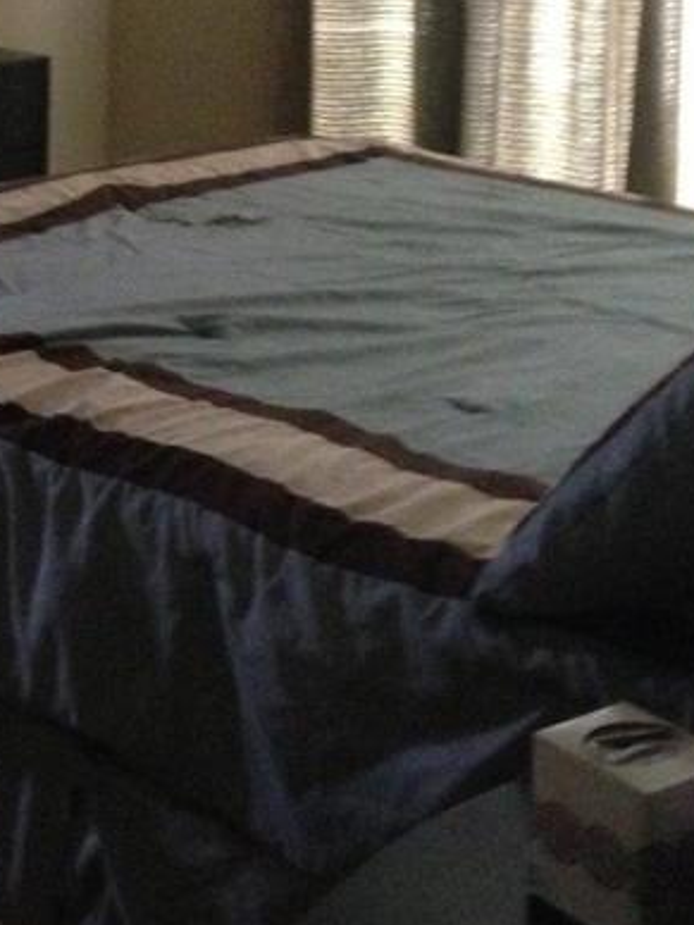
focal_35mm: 87
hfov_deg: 16.3
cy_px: -48
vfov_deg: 21.5
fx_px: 2326
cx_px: -150
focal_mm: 4.12
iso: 640
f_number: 2.4
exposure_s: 1/15
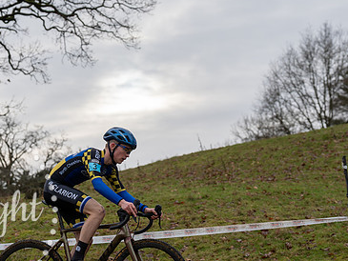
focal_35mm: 107
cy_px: 162
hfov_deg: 18.3
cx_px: 116
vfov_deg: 13.8
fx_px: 1076
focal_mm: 70
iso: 400
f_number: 4.5
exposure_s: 1/1000
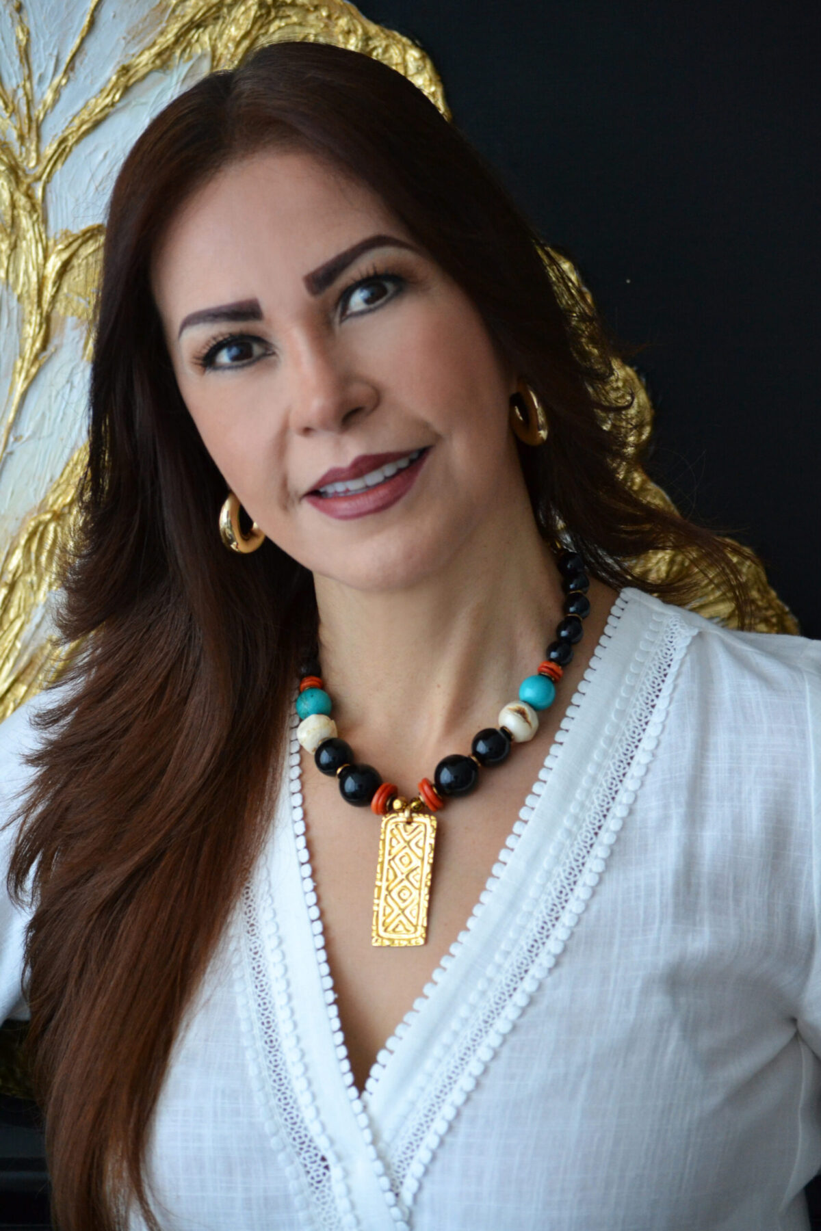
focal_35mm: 108
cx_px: 410
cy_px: 616
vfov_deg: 18.9
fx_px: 3694
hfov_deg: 12.7
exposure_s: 1/125
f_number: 4.2
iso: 1400
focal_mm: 72
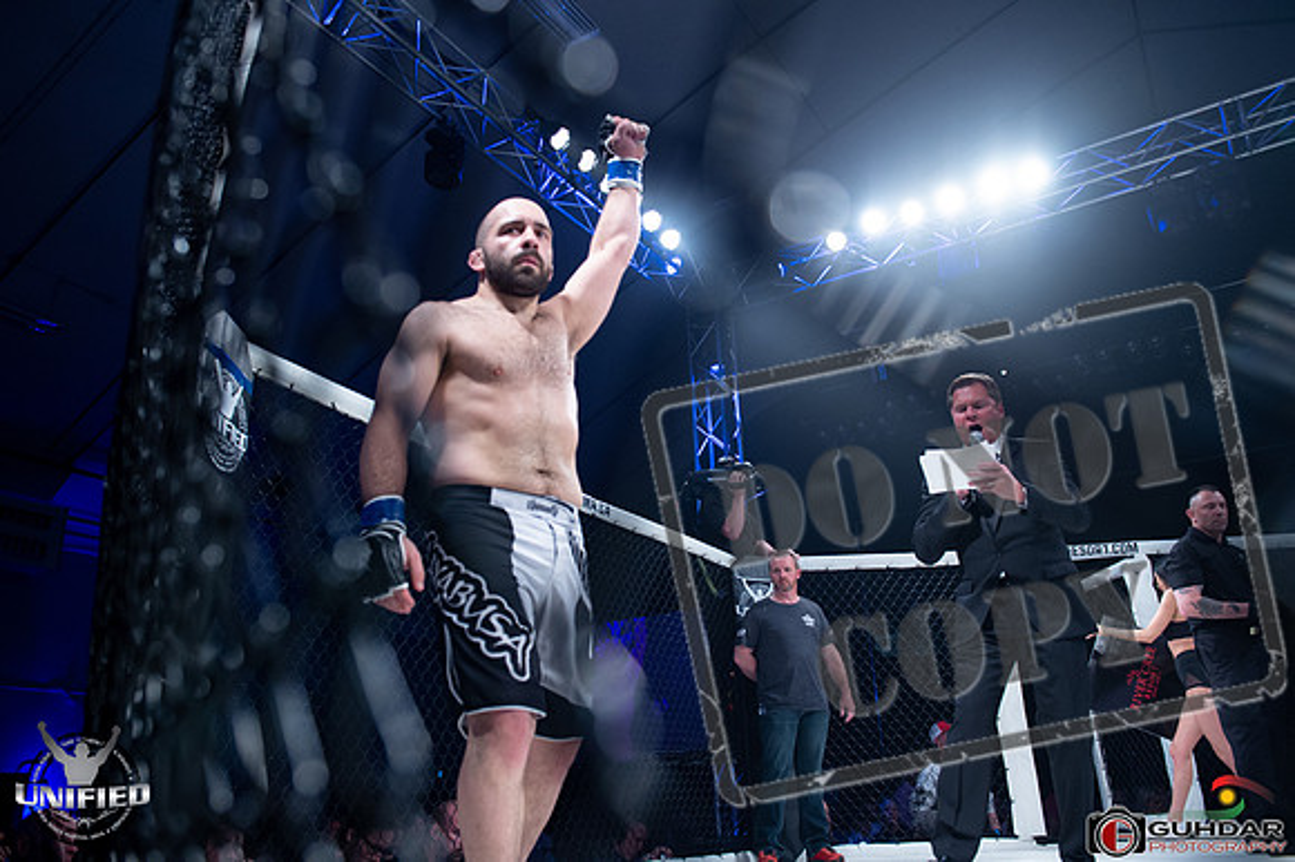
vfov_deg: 44.9
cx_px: 648
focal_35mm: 29
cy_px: 431
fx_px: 1043
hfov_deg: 63.7
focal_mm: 29
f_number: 4
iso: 1600
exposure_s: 1/500
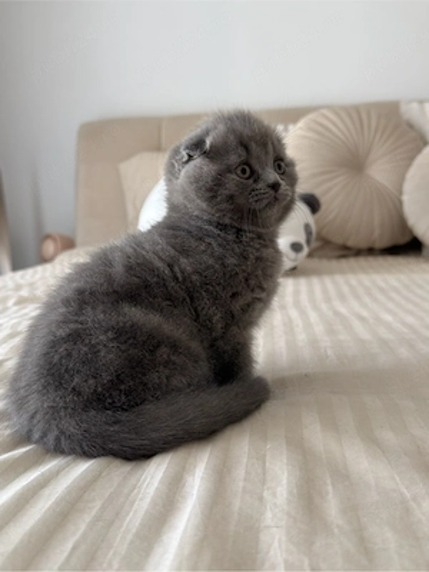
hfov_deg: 40.7
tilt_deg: -8.3
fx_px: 578
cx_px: 214
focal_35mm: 35
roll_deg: +1.6
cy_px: 286
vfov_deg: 52.6
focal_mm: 6.76
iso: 125
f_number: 1.78
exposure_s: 1/60
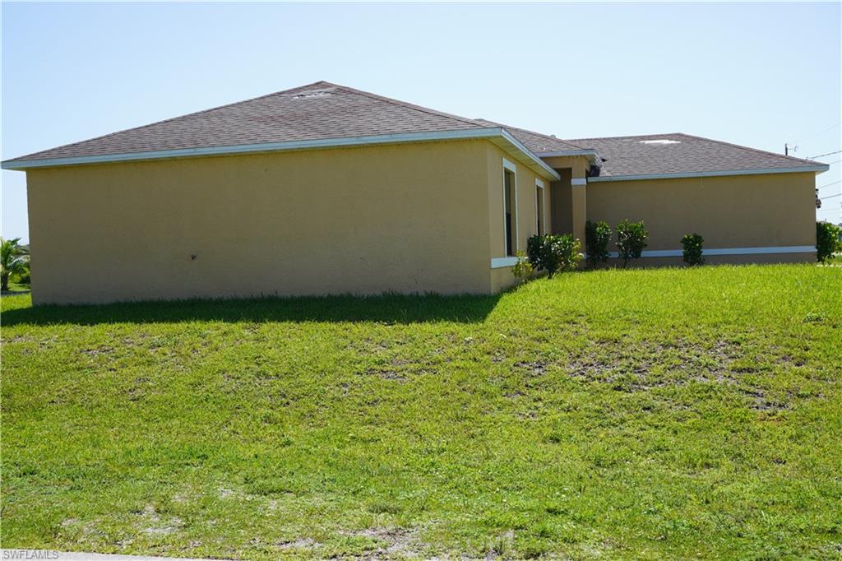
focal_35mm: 39
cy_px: 280
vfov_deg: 34.2
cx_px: 421
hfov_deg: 49.6
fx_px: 912
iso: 100
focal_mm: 26
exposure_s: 1/125
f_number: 10
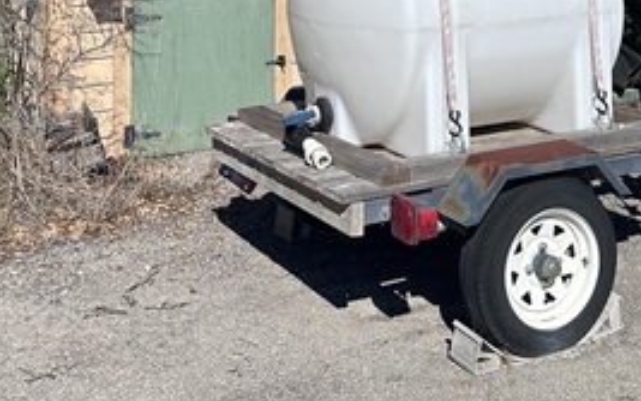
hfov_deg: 33.4
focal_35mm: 61
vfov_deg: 20.0
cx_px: 375
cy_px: -82
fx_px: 1066
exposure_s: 1/7576
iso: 80
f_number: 1.78
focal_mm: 6.86
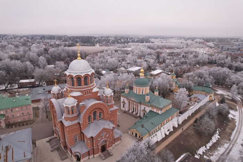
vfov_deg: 57.2
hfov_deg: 78.6
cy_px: 81
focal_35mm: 22
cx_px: 122
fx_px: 148
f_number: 2.8
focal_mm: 8.38
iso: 120
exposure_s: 1/350
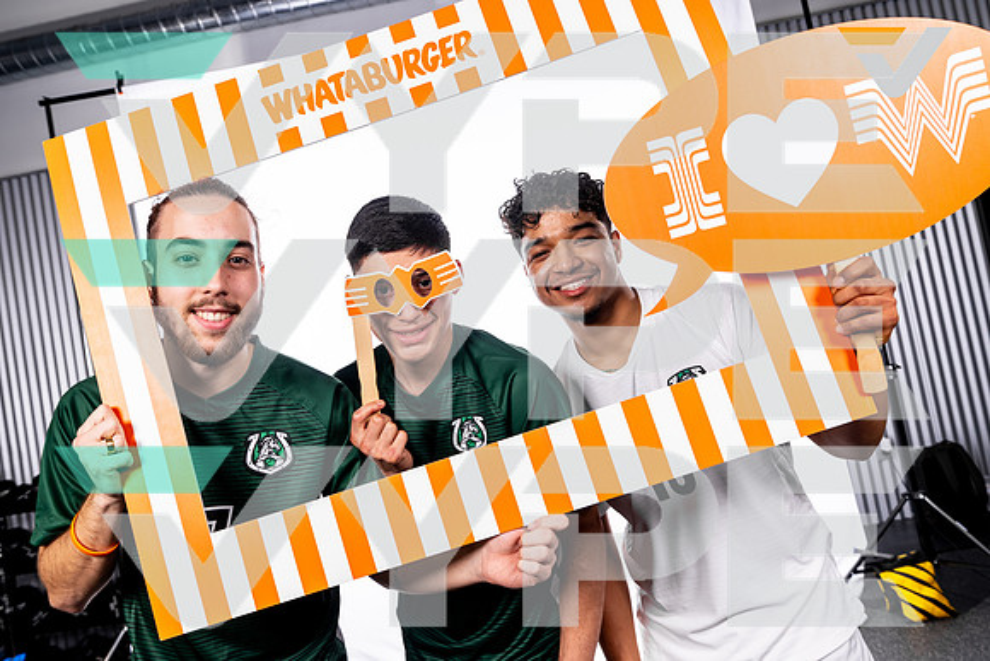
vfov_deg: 48.6
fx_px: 731
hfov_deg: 68.2
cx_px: 464
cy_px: 342
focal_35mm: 27
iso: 100
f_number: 5.6
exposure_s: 1/125
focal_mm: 25
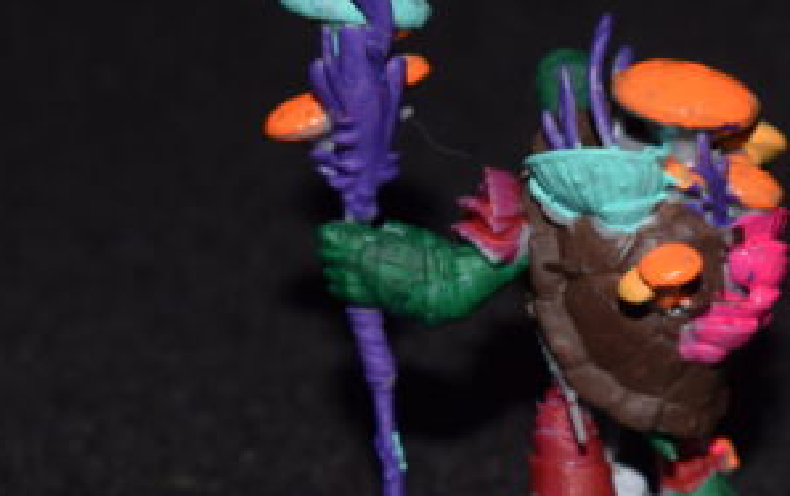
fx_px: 3643
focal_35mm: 169
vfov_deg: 7.8
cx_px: 610
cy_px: 249
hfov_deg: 12.3
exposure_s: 1/60
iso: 100
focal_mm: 55
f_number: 8
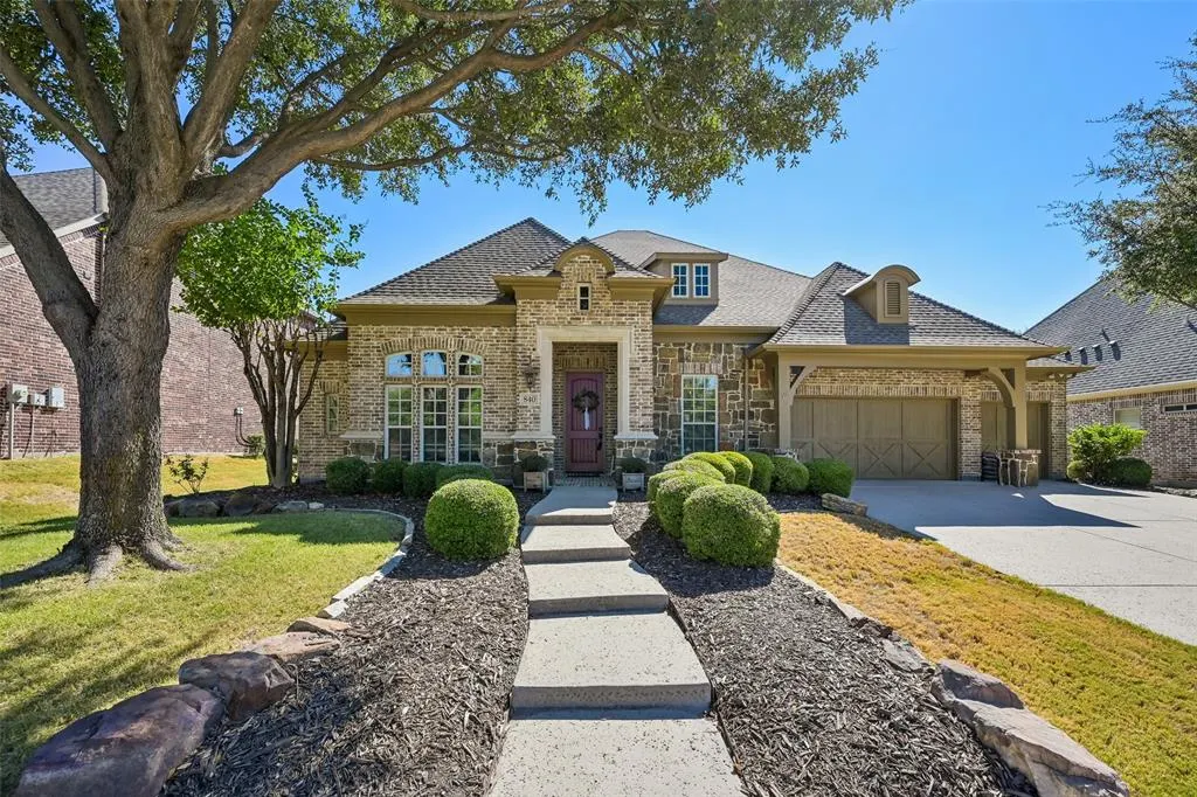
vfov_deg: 81.2
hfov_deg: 104.3
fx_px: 465
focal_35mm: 14
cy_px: 398
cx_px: 598
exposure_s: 1/500
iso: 250
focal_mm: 14
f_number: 9
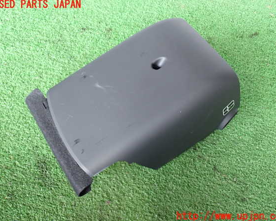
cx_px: 140
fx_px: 310
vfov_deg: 39.2
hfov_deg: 47.9
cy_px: 110
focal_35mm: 38
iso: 320
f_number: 2.5
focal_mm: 6.37
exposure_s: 1/40
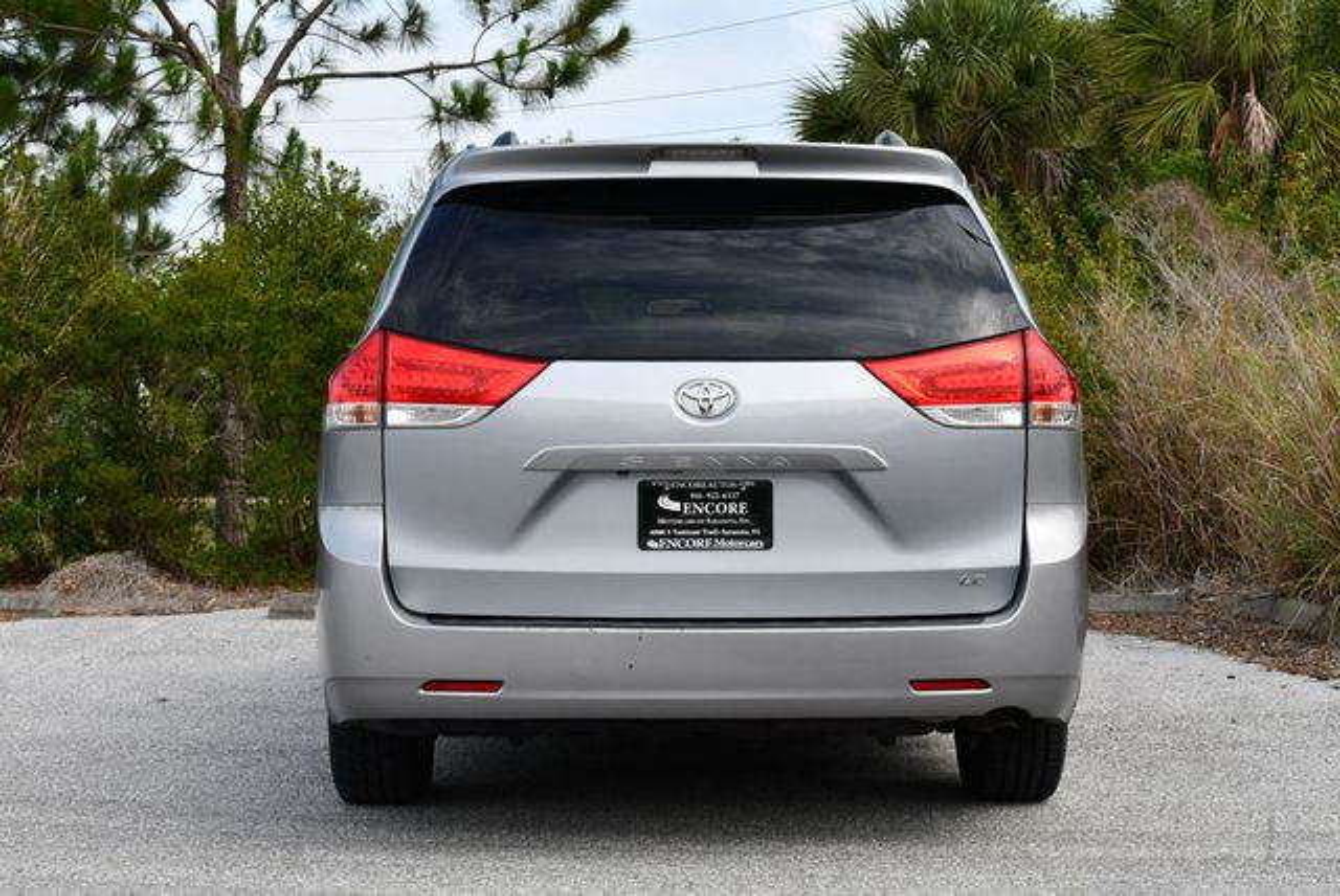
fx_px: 2384
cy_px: 448
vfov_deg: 21.3
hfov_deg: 31.4
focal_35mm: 64
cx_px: 670
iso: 200
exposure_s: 1/250
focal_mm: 32
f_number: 7.1
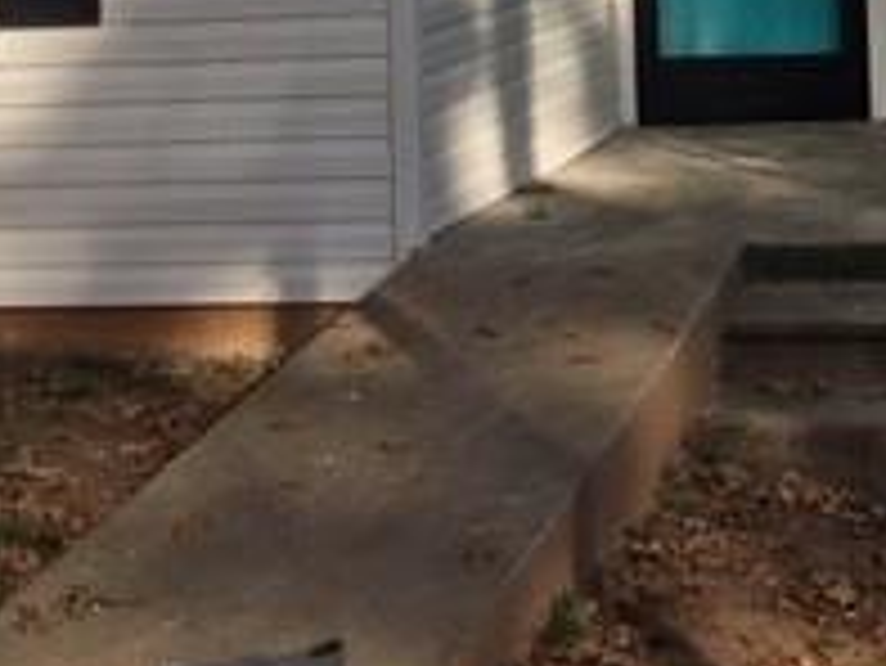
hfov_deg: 20.4
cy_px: -279
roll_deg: +2.5
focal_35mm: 94
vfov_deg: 14.8
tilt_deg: +2.3
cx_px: 819
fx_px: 2407
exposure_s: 1/1241
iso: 25
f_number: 2.2
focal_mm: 4.15
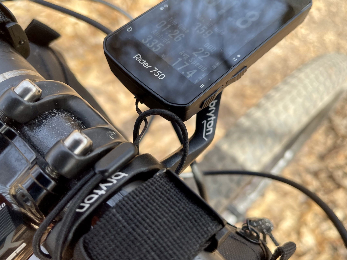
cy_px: 140
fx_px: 311
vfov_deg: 45.4
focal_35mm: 31
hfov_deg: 58.4
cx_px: 172
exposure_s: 1/530
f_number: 1.6
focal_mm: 5.1
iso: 32
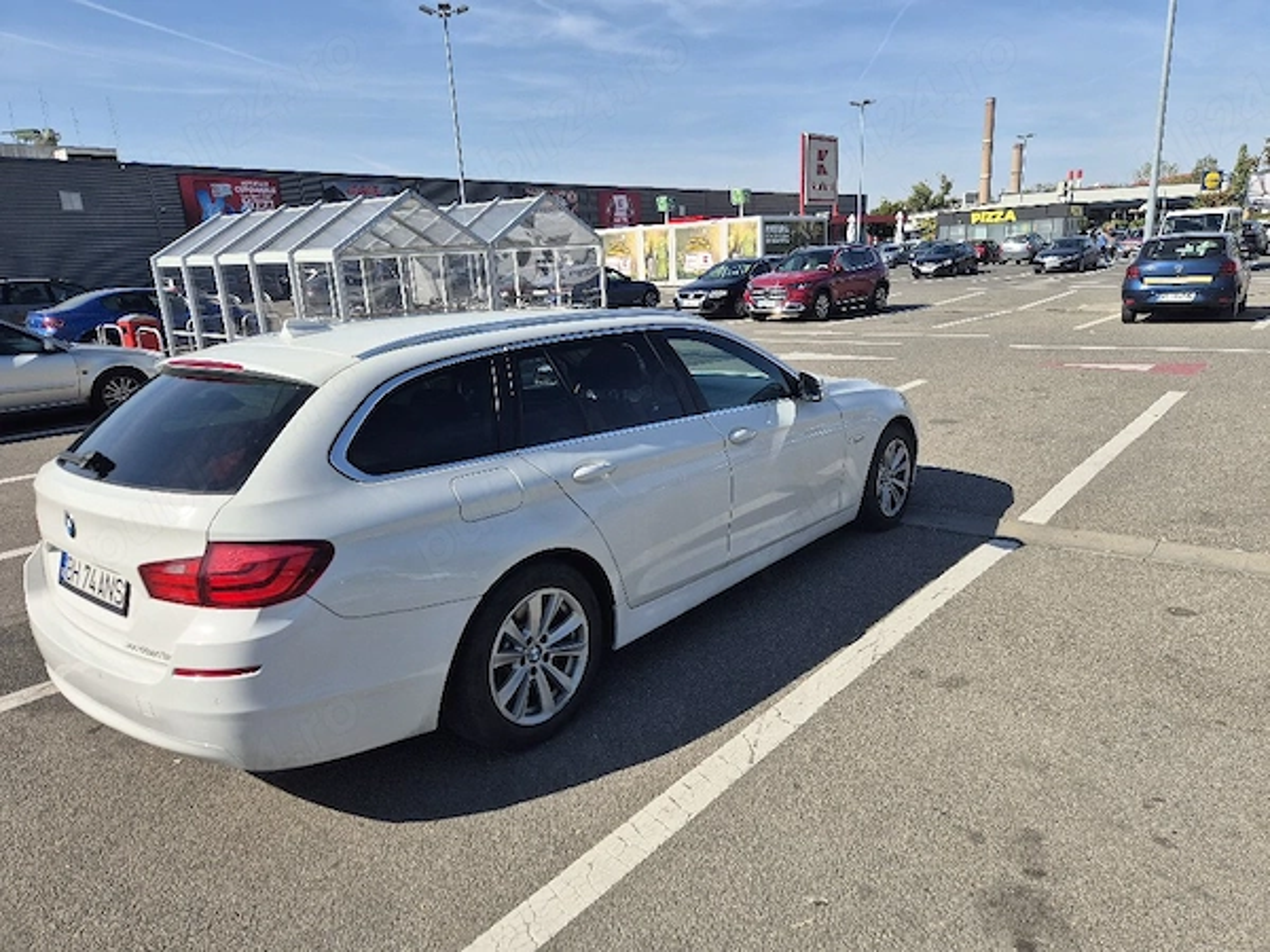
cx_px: 635
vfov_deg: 58.9
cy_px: 476
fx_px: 844
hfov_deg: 73.9
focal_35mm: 23
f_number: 1.8
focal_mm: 5.4
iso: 25
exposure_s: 1/2500
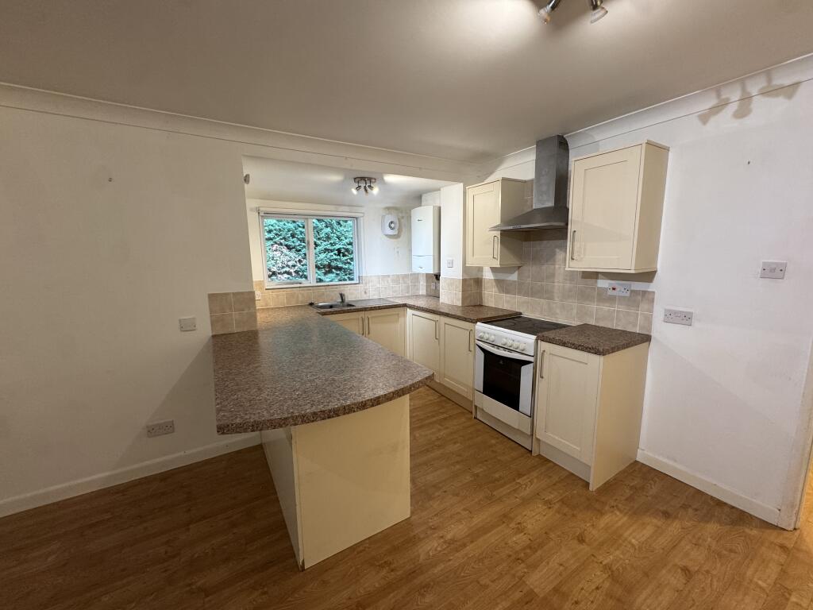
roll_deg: +0.7
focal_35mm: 14
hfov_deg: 102.1
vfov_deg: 85.7
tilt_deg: -9.0
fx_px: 329
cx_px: 406
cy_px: 305
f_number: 2.2
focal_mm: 2.22
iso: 160
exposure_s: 1/50
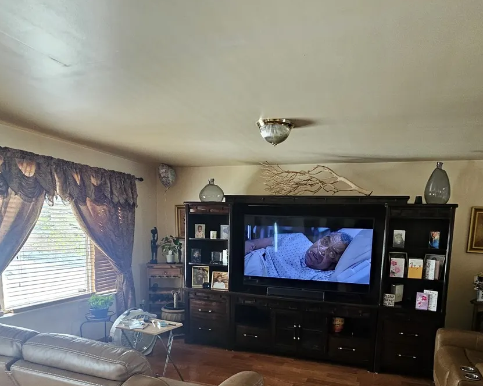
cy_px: 274
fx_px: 314
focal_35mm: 22
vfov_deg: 60.7
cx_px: 279
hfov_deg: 74.6
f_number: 2.2
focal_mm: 2.2
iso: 320
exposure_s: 1/34.3
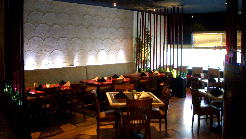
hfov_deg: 51.6
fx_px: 254
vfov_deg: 30.4
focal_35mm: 39
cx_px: 122
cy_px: 67
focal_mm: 5.8
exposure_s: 1/13
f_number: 2.6
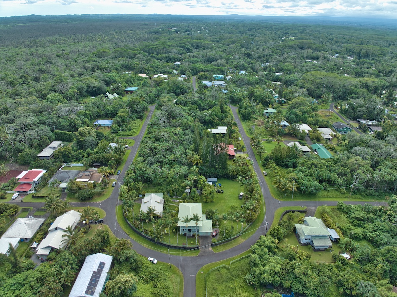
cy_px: 148
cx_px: 198
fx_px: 275
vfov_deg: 56.8
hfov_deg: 71.6
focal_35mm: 24
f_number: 4
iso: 100
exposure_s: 1/640
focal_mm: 12.29
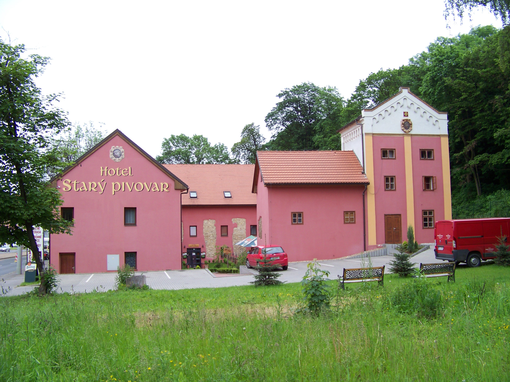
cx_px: 255
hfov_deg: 51.4
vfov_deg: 39.7
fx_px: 530
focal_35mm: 36
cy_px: 191
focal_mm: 5.85
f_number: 2.8
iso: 64
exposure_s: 1/100
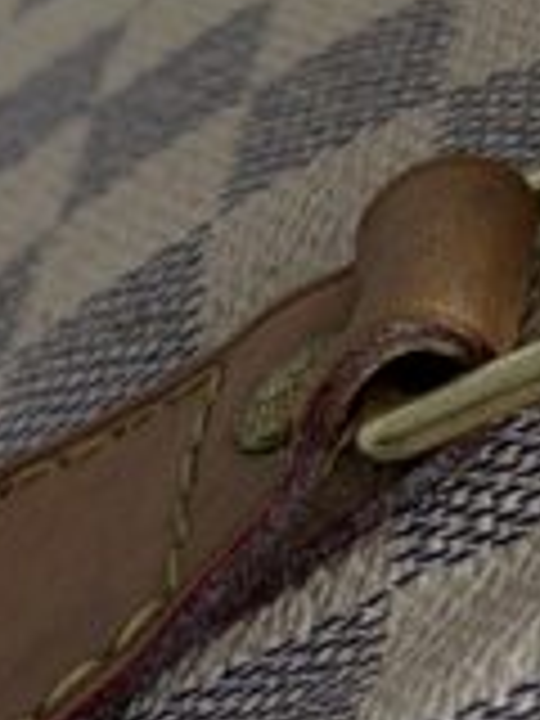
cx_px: 864
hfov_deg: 6.1
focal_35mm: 240
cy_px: -387
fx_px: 4992
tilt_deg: -24.7
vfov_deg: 8.1
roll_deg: +0.0
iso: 50
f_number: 1.78
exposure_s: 1/122
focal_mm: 6.76
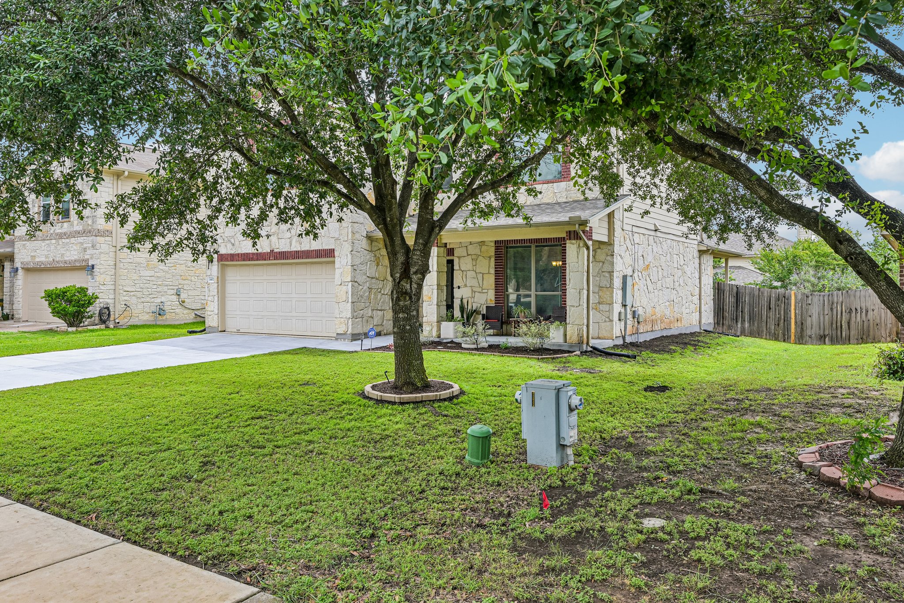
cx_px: 452
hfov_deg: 67.4
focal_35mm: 27
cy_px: 302
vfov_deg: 47.9
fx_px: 678
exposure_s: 1/180
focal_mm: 18
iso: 100
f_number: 6.7
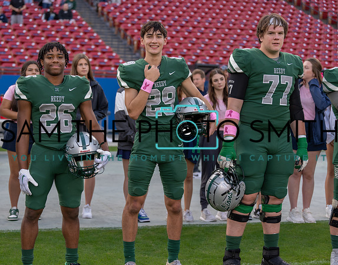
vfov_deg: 19.5
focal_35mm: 78
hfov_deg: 24.6
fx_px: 772
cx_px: 139
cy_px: 132
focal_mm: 70
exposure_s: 1/320
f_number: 2.8
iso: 160
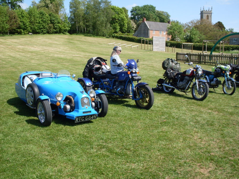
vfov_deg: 37.7
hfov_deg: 49.0
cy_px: 90
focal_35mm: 38
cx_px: 120
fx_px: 262
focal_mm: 6.3
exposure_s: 1/180
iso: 80
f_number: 8.4
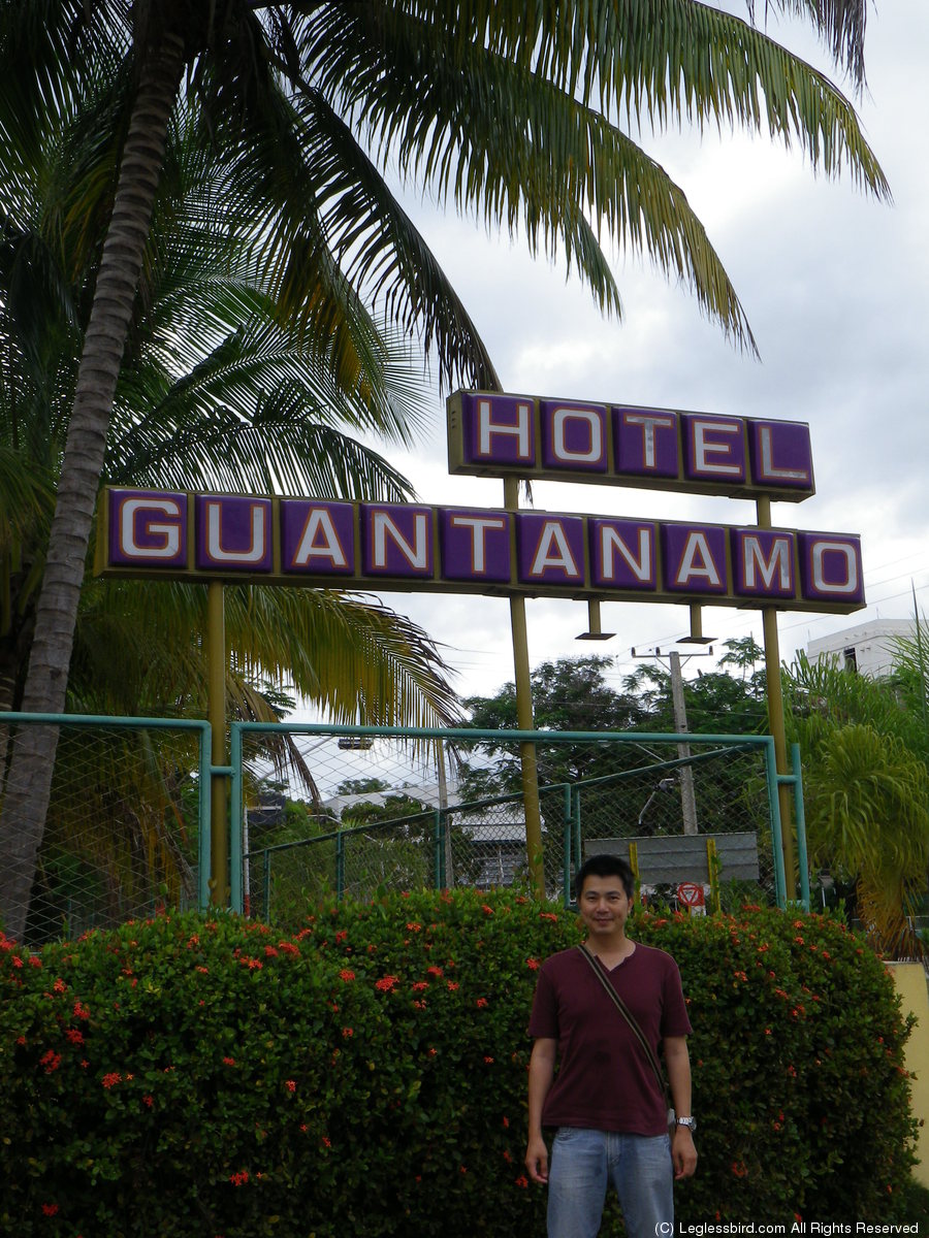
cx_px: 464
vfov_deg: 38.9
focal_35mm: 49
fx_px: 1753
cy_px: 619
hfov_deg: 29.7
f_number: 10.9
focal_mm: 8.7
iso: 80
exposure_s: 1/60
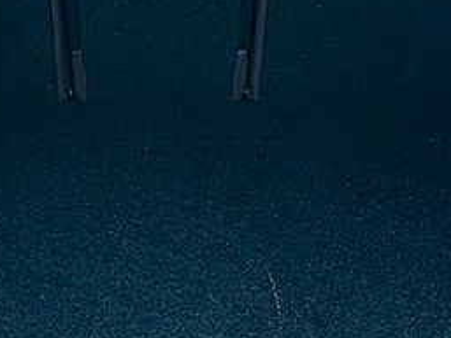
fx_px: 1173
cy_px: 271
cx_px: 167
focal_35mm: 90
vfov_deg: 16.3
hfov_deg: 21.7
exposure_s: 1/623
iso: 125
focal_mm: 6.86
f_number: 1.78
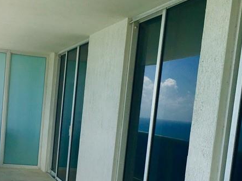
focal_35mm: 67
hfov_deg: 28.7
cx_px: 72
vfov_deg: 21.4
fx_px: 468
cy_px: 164
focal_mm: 4.15
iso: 25
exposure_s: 1/1479
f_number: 2.2
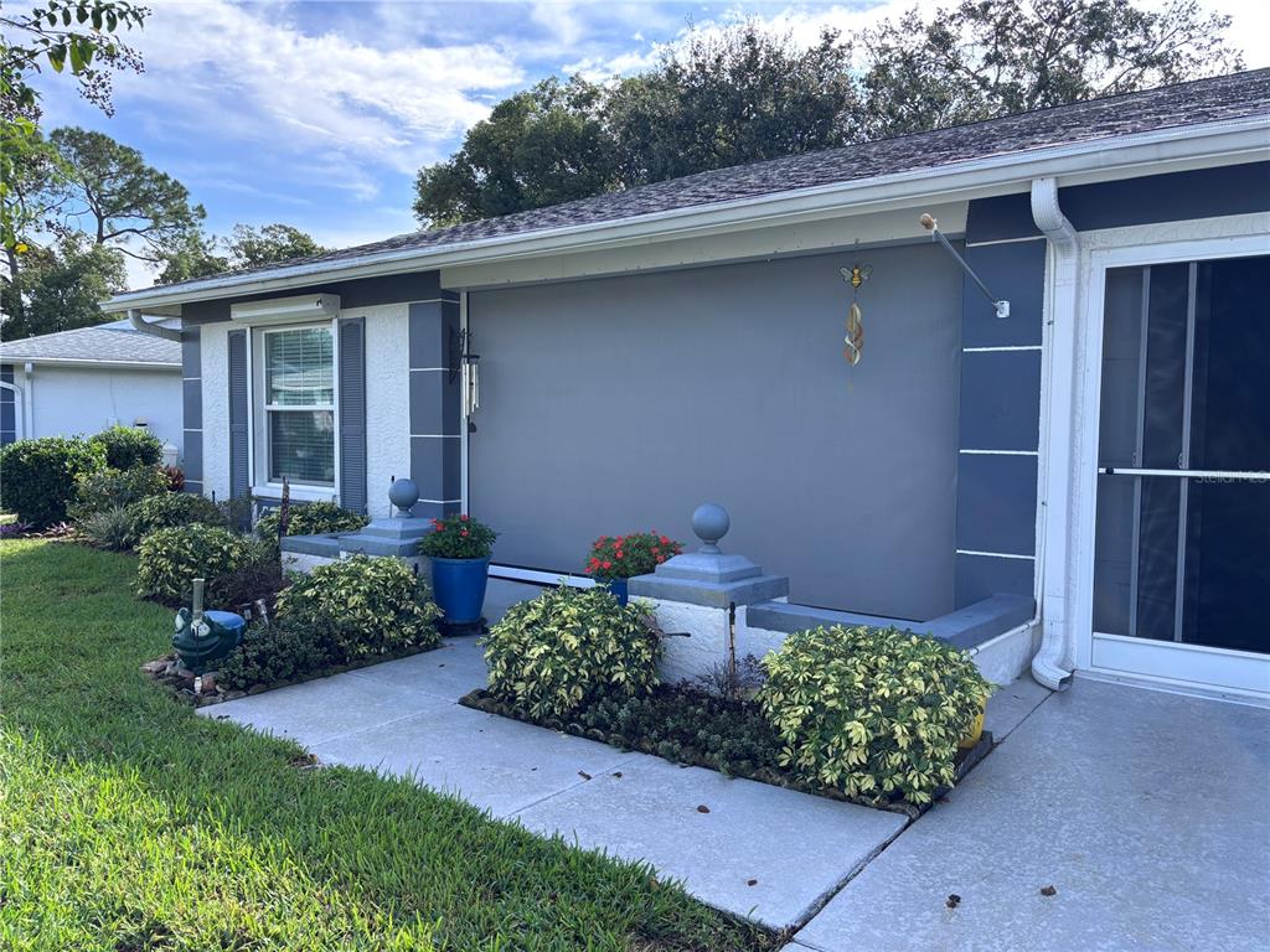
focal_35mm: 26
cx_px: 635
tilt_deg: -2.8
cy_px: 476
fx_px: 954
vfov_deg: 53.1
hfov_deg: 67.3
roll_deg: -1.0
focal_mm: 5.96
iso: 50
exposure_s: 1/865
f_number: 1.6
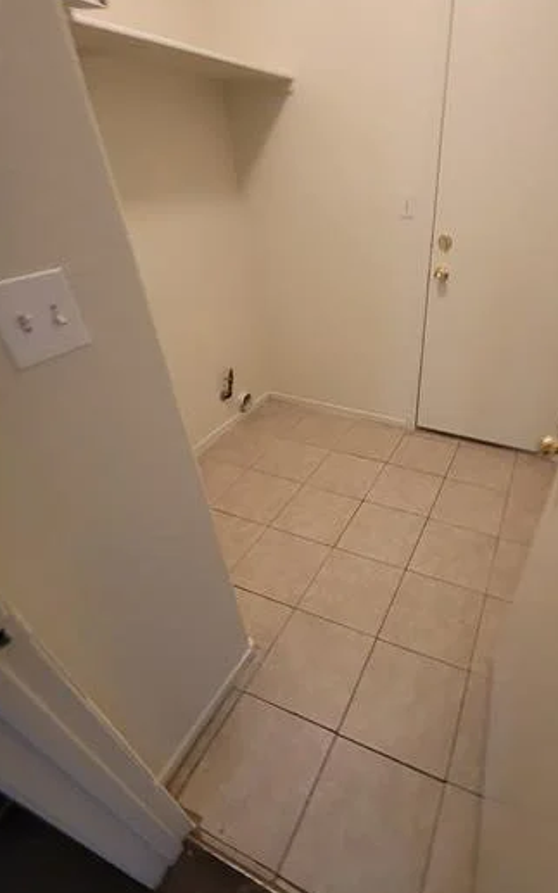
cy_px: 470
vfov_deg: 97.7
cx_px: 377
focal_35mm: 16
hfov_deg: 69.0
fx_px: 389
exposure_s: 1/30
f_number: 2.2
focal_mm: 2.2
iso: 320
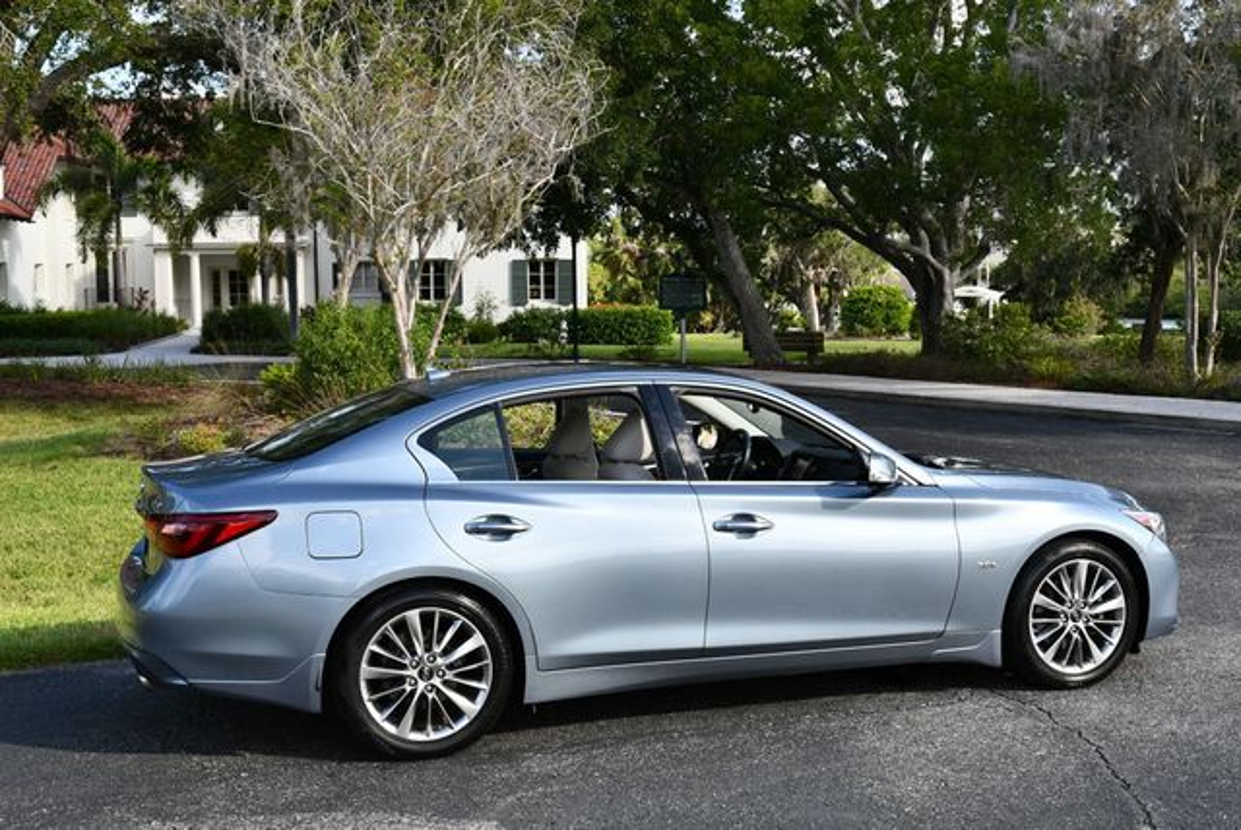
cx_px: 620
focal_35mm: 44
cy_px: 415
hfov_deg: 44.5
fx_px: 1518
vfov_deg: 30.6
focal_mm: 22
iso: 200
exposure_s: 1/250
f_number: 7.1
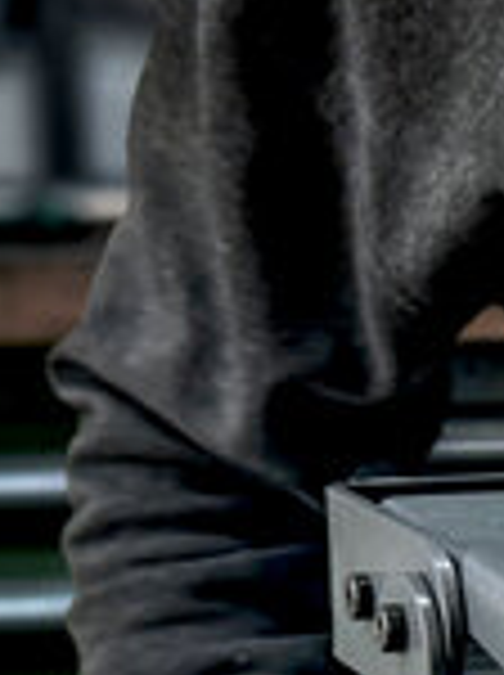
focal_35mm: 154
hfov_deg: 9.3
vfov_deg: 12.1
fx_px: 2998
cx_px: 828
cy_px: 1066
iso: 100
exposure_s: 1/50
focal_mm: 6.76
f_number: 1.78
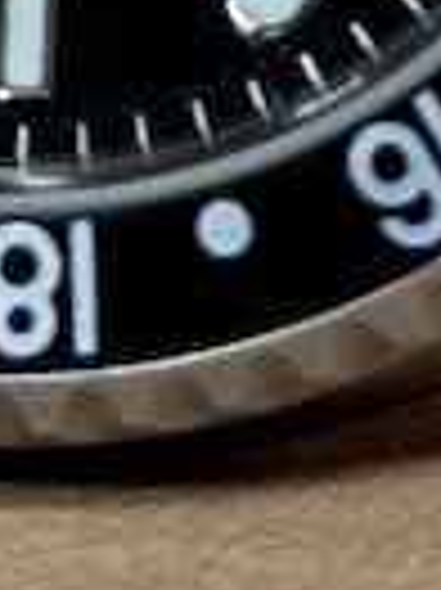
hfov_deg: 3.9
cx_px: 122
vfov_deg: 5.1
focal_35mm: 376
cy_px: -712
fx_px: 6397
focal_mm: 6.76
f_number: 1.78
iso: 80
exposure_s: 1/60
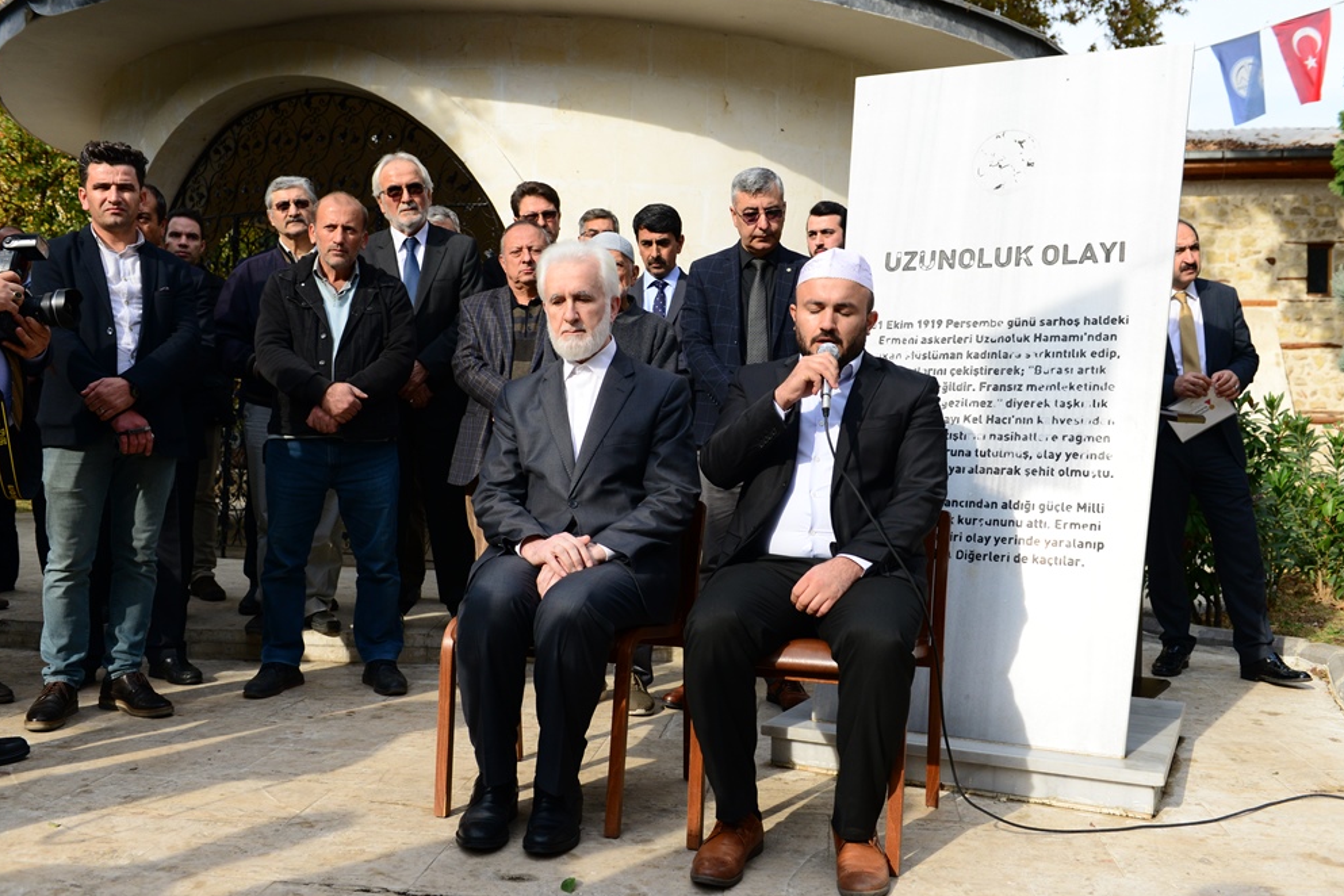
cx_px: 679
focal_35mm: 33
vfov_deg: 40.0
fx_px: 1232
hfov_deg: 57.2
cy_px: 442
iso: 800
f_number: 5
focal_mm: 32
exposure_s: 1/2000
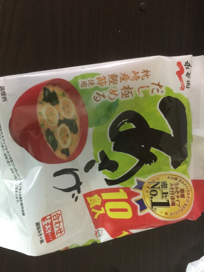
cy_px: 136
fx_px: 228
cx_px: 102
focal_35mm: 29
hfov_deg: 48.2
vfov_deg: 61.7
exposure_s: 1/4
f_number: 2.2
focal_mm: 4.15
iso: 100
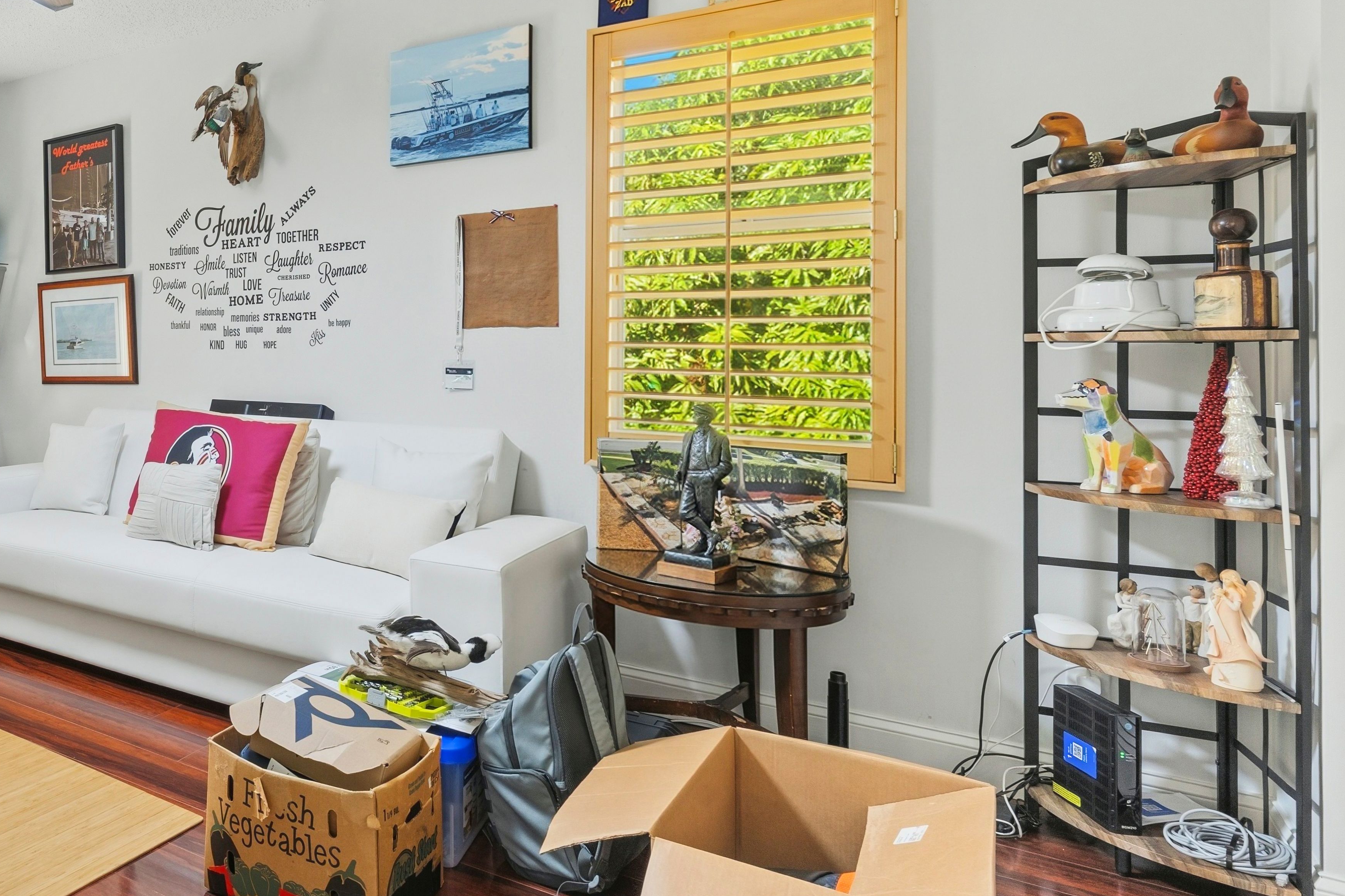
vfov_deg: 52.9
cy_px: 372
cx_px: 225
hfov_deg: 65.4
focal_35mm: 24
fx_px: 897
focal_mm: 14
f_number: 9
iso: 250
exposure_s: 1
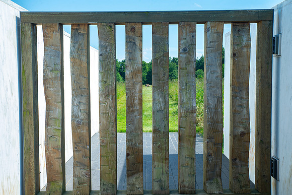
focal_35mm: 44
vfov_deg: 30.5
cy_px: 98
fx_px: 357
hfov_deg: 44.5
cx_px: 146
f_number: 13
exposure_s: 1/125
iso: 200
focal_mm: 44
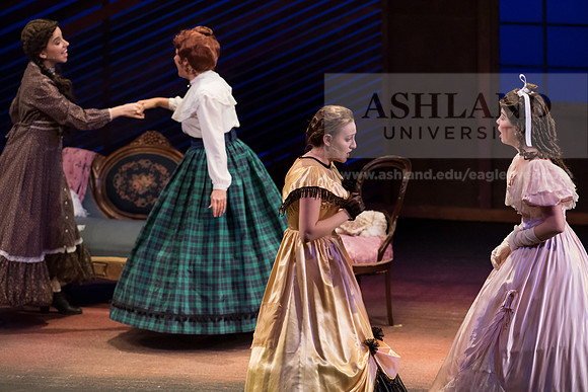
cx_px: 294
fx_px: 4901
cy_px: 196
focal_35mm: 300
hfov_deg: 6.9
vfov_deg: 4.6
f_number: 4.5
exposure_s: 1/400
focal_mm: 300
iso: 3200
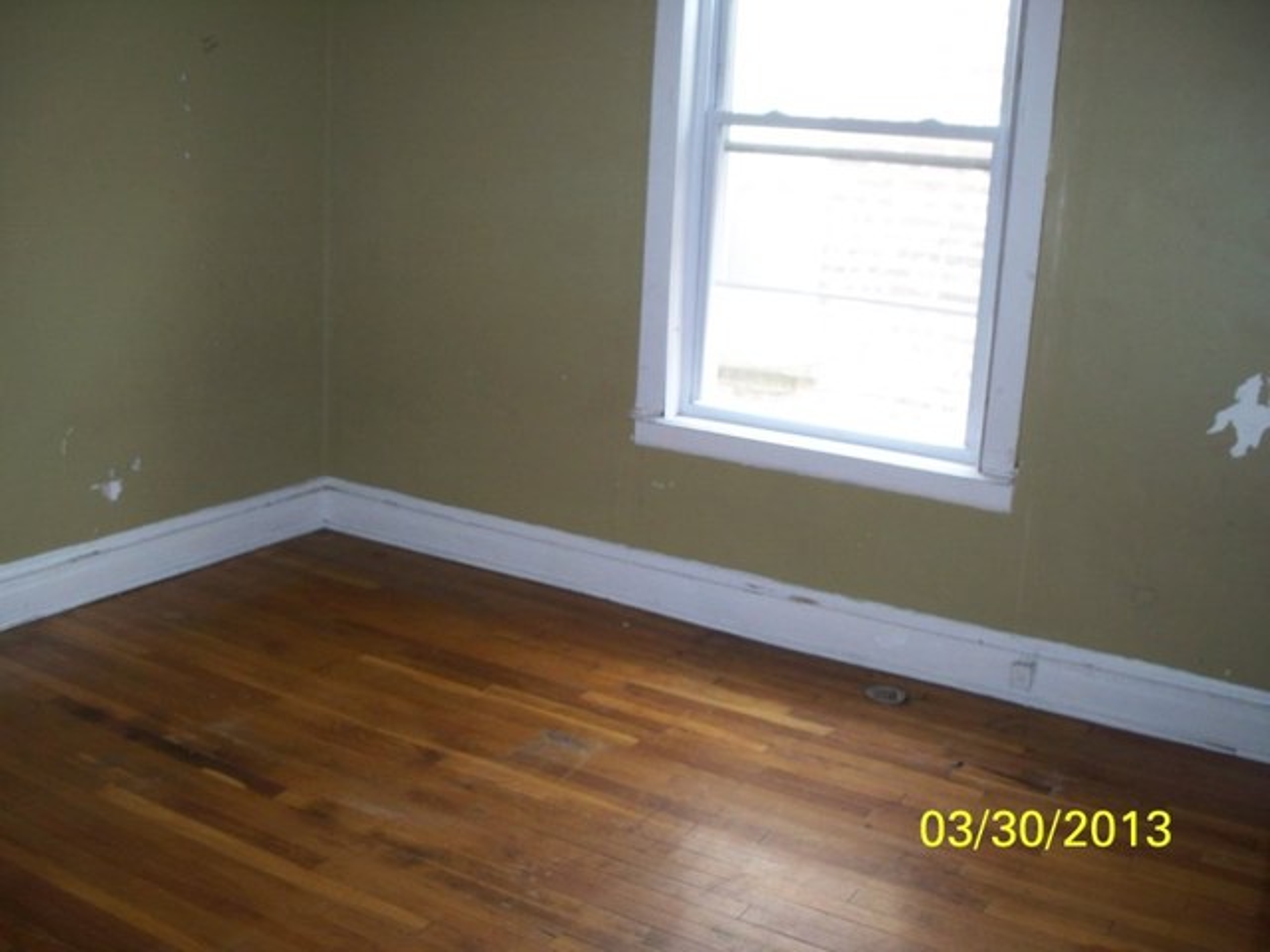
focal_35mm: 37
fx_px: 1357
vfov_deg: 38.7
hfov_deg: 50.1
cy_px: 476
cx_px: 635
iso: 200
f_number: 3.4
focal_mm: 7.9
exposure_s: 1/30
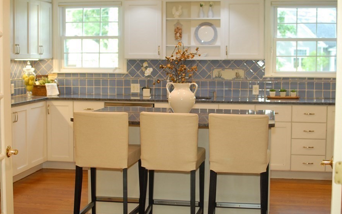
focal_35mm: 62
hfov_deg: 33.1
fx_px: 574
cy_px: 105
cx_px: 150
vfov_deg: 21.1
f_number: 2.8
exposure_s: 1/80
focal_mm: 35
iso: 400
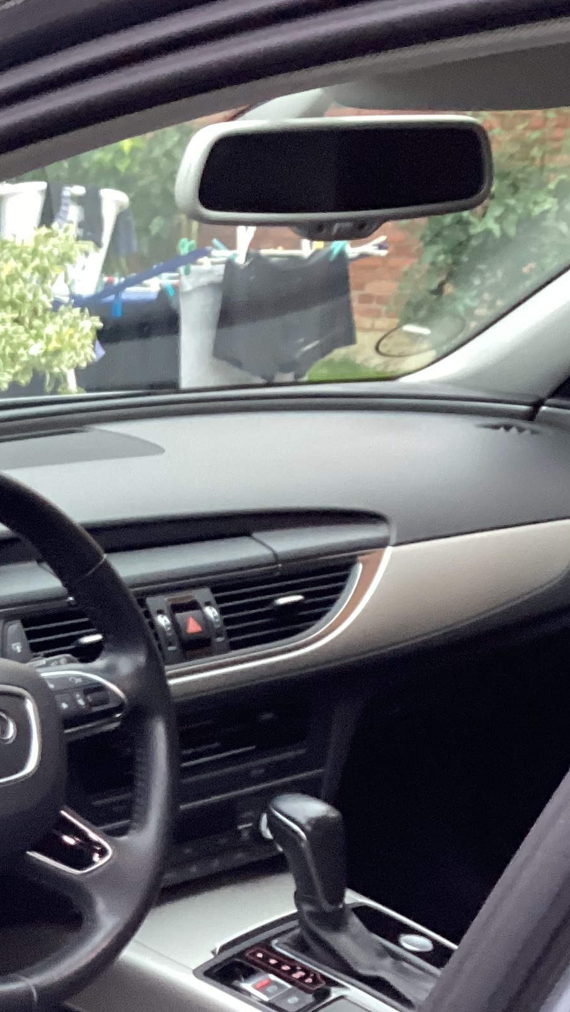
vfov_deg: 29.9
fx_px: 1881
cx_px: -141
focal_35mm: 70
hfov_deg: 16.4
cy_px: 693
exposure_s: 1/60
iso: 250
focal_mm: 3.3
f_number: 2.4
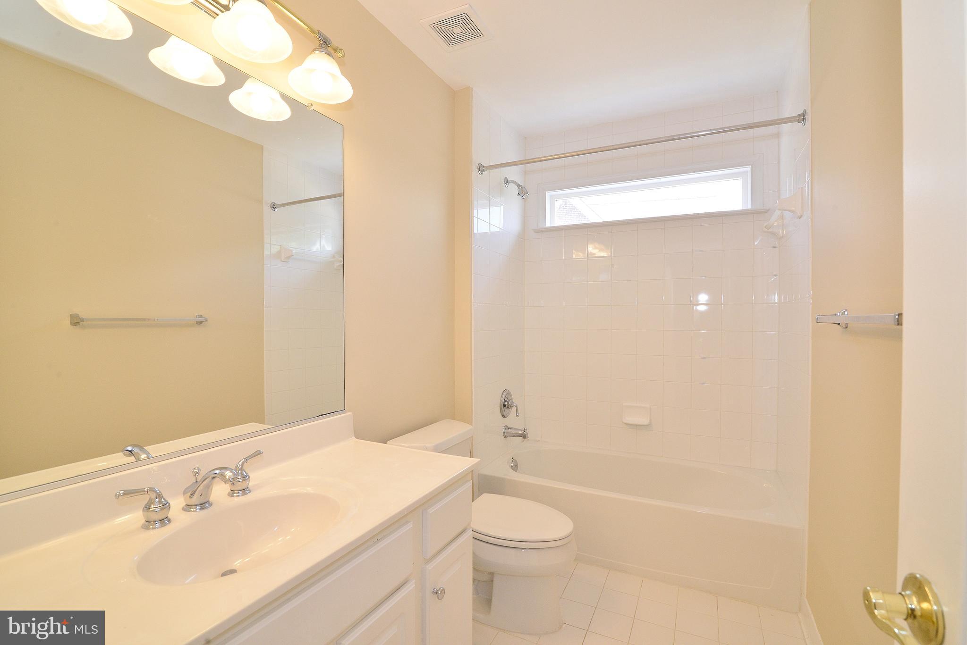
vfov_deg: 73.8
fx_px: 430
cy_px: 322
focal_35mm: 16
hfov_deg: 96.7
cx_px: 484
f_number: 10
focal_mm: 16
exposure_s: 1/80
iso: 1600
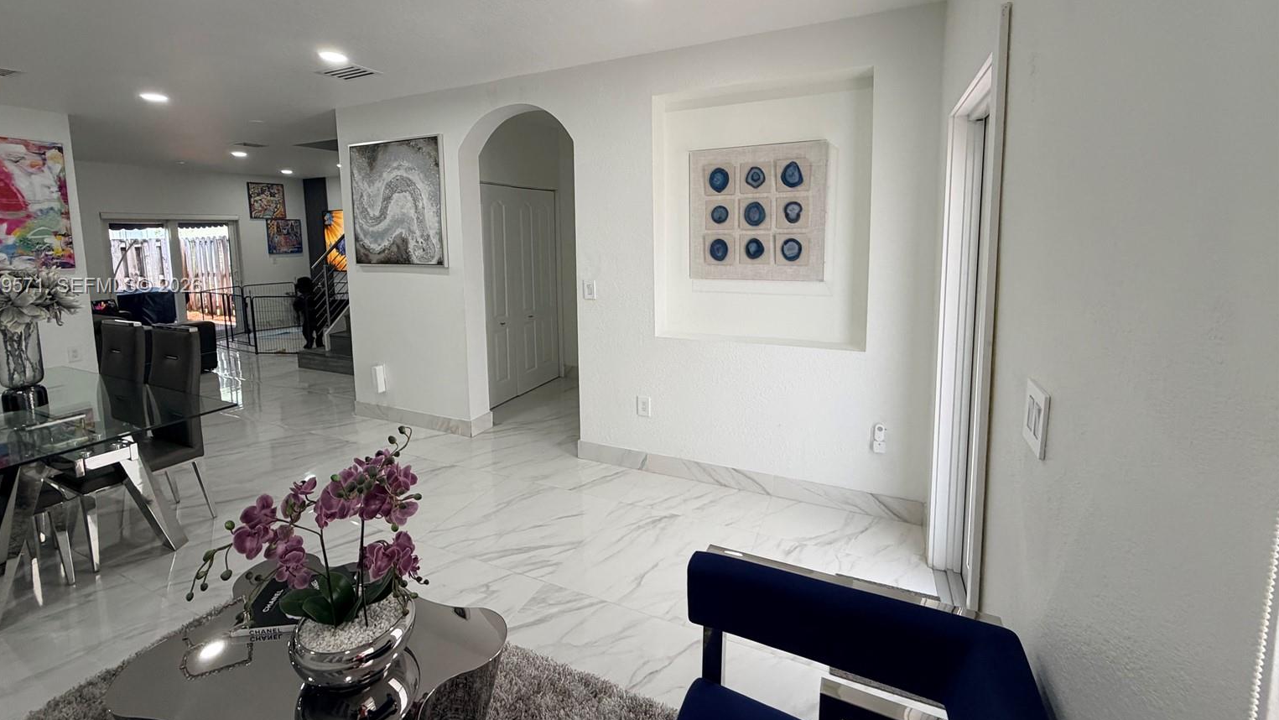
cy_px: 287
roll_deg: +1.5
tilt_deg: -6.5
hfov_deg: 99.3
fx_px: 543
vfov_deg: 66.4
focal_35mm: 16
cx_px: 611
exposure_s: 1/120
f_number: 2.2
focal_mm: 2.22
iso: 200
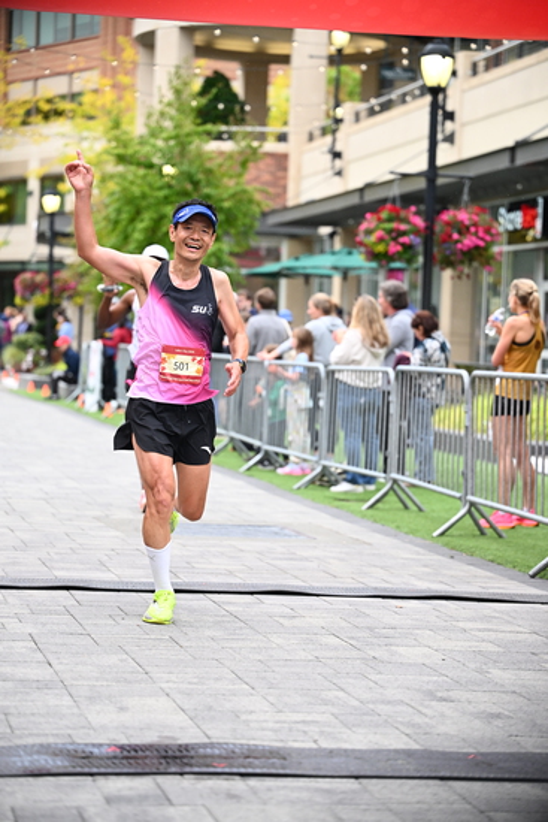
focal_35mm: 93
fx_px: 2122
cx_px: 274
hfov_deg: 14.7
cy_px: 411
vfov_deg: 21.9
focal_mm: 93
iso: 1250
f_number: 2.8
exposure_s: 1/1600
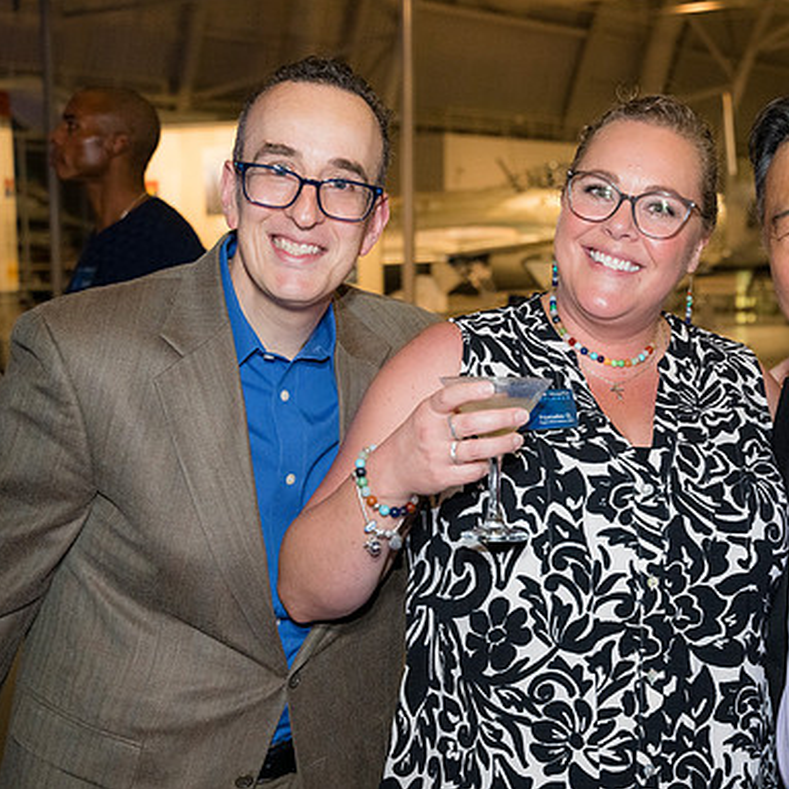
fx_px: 1393
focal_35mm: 54
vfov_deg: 31.6
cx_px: 581
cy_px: 392
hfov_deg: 31.1
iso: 3200
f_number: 4
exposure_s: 1/125
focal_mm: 42
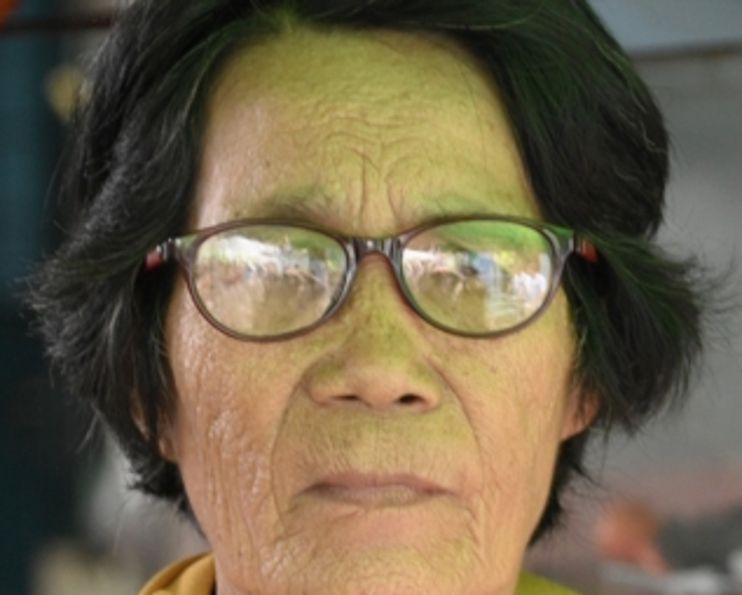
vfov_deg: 5.5
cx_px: 377
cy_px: 629
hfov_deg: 6.8
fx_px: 6219
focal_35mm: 283
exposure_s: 1/100
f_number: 4
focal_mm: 98
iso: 2500
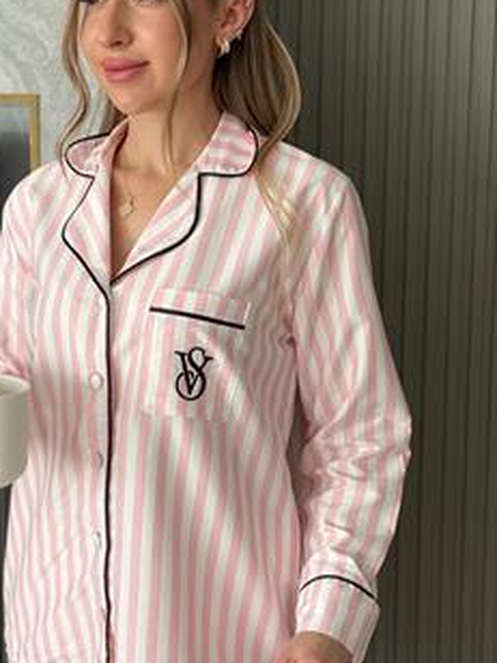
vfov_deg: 24.1
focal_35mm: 81
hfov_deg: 18.2
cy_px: 377
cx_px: 164
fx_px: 1551
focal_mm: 6.76
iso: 80
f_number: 1.78
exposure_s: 1/291
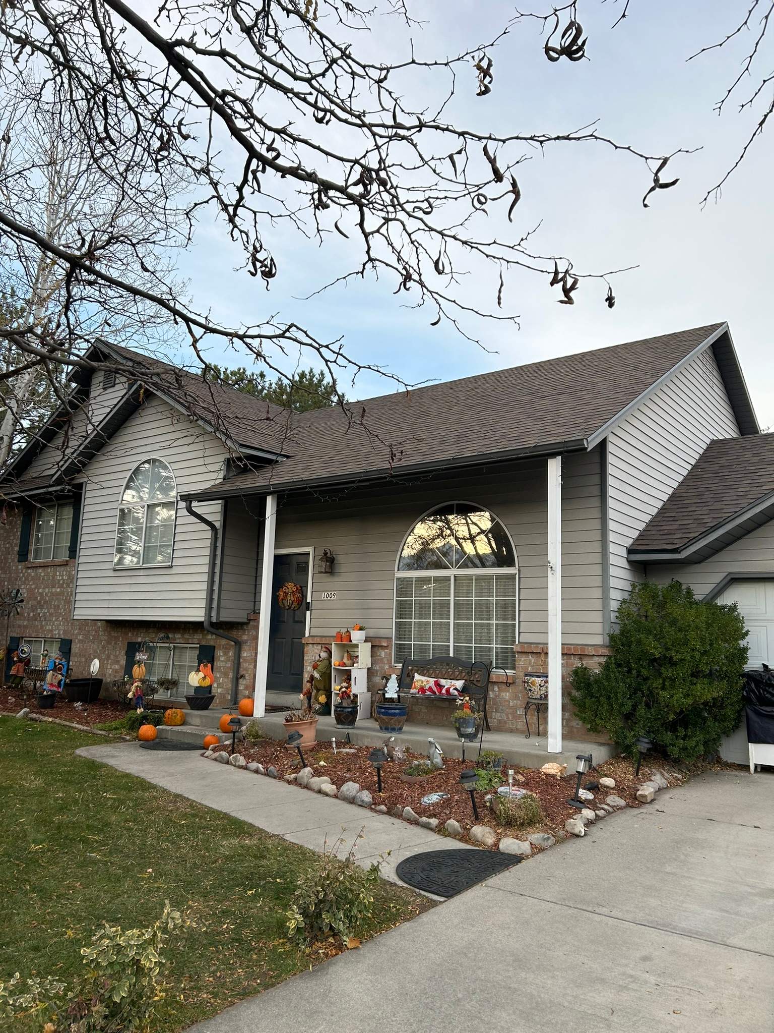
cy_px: 516
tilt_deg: +7.3
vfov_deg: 67.3
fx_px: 775
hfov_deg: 53.1
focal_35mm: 26
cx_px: 387
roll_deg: +0.3
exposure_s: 1/674
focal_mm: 5.7
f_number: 1.5
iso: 50
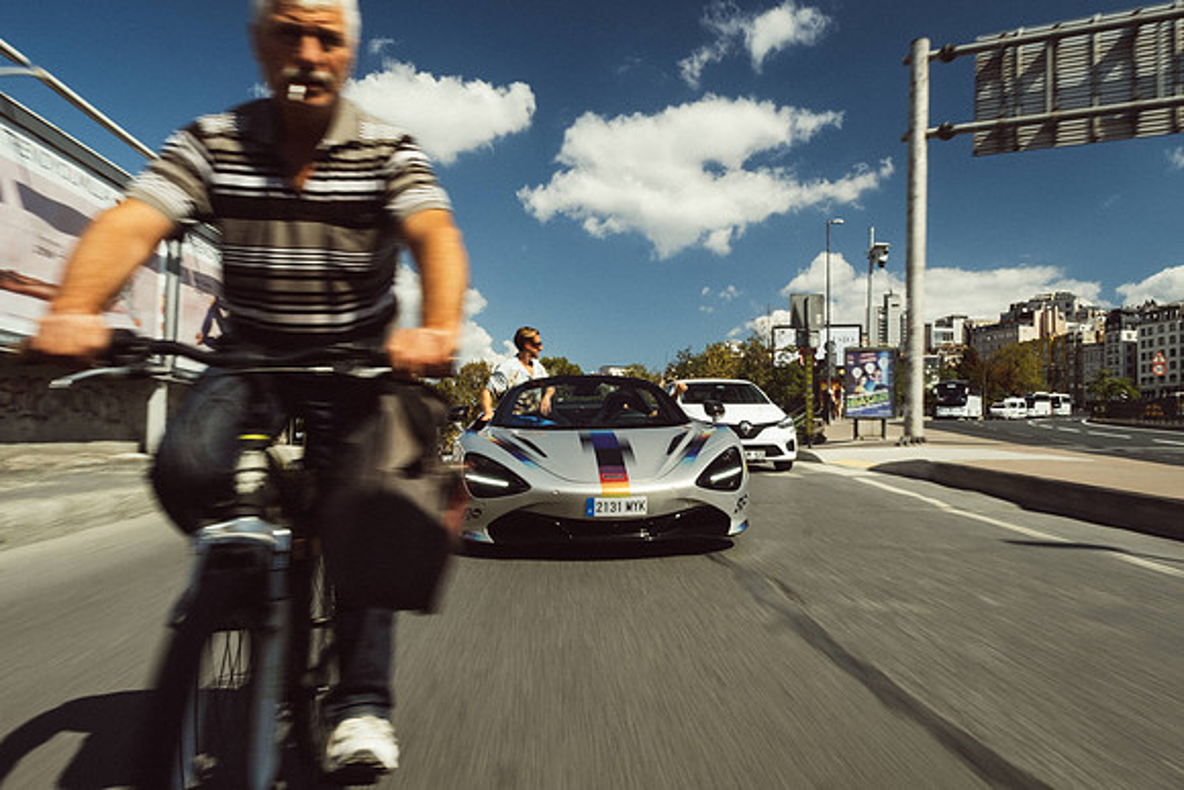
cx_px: 604
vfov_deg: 52.2
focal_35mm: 24
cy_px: 403
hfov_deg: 72.6
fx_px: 806
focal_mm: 16
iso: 200
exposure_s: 1/15
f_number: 20
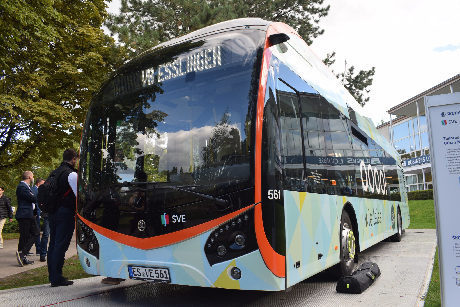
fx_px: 345
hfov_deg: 67.4
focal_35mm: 27
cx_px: 230
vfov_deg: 47.9
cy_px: 154
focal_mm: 18
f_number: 8
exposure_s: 1/250
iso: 400
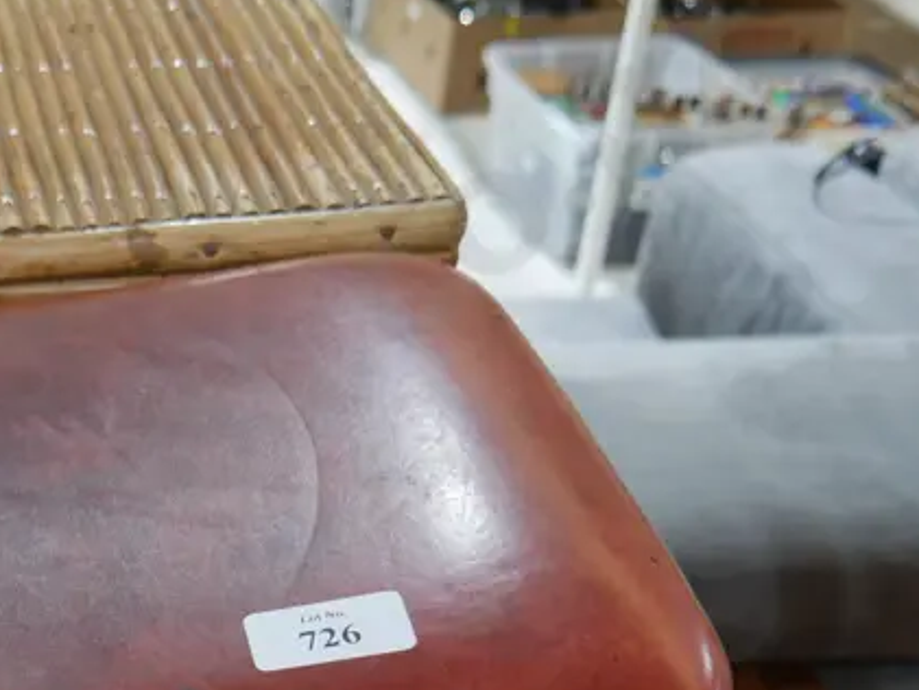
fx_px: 1939
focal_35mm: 73
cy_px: 706
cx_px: -153
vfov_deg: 19.5
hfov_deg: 24.4
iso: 640
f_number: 3.6
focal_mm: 15
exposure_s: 1/60
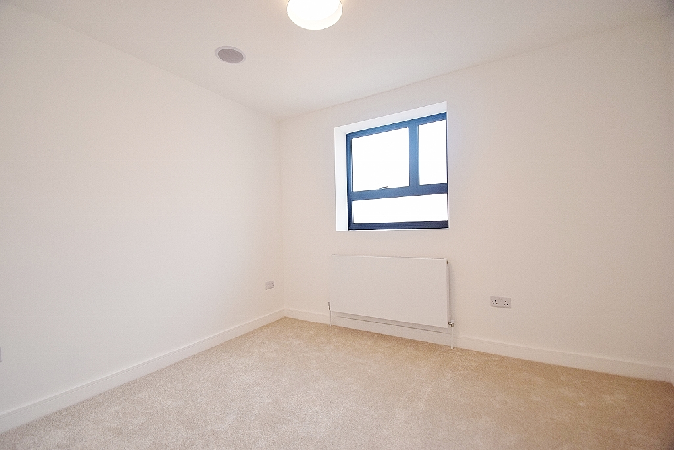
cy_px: 225
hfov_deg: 100.4
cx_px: 337
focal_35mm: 15
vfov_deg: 77.3
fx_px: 281
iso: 400
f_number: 4.5
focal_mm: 10
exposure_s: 1/80
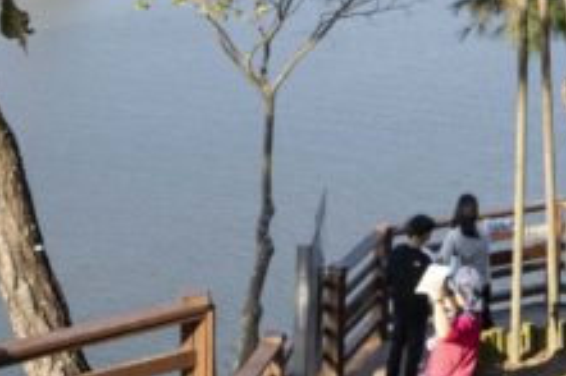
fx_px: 2404
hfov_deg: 13.4
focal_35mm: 153
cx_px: 274
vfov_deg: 8.9
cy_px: 65
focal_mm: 33
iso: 100
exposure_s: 1/100
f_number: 8
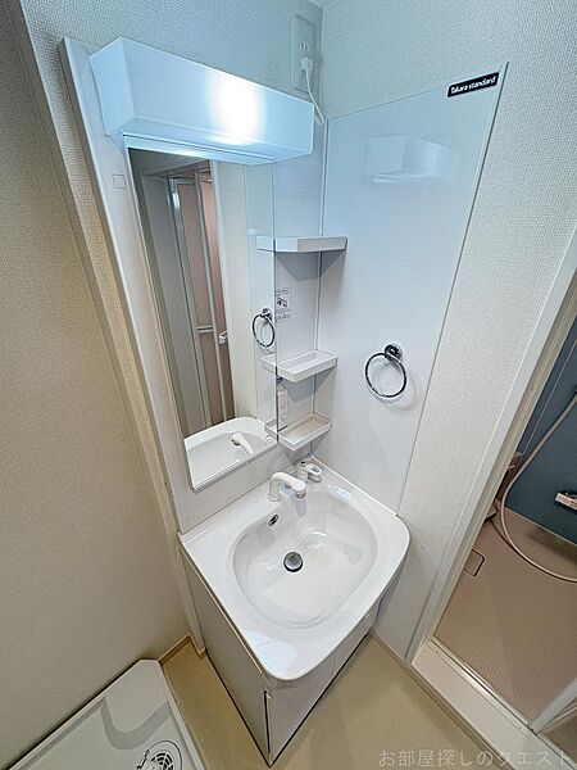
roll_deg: +0.1
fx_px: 311
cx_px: 288
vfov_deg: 102.1
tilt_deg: -28.4
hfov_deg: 85.7
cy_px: 385
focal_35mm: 14
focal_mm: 2.22
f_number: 2.2
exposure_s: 1/60
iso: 160
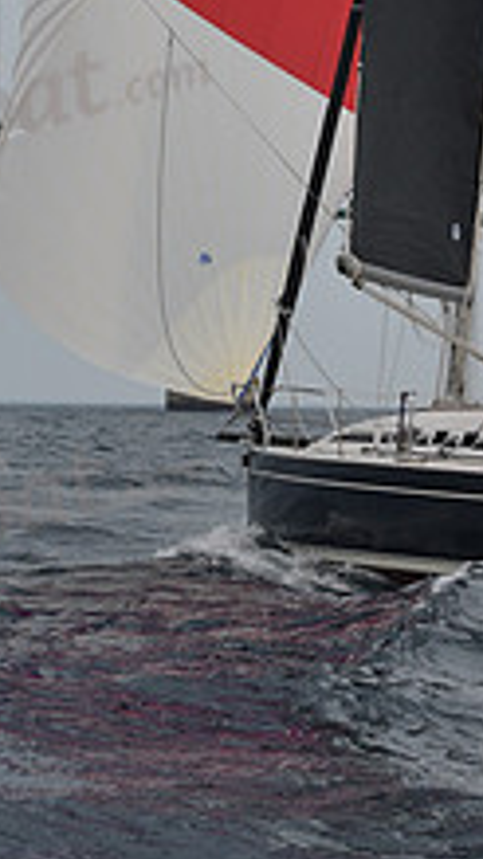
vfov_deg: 10.9
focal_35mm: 194
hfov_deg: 6.2
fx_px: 4422
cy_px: -129
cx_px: 414
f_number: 6.3
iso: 250
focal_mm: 70
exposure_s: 1/1000
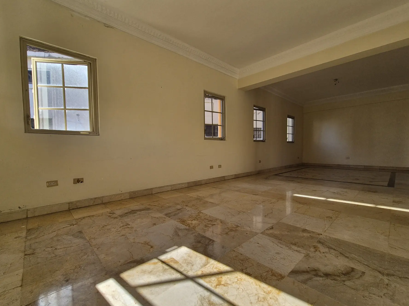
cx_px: 195
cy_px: 159
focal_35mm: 14
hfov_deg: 102.0
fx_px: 165
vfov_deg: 85.6
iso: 50
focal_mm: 2.2
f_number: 2.2
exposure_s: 1/344
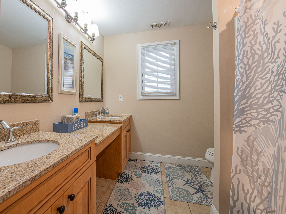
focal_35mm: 16
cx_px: 116
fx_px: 132
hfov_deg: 93.3
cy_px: 101
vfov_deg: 78.0
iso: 140
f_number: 9
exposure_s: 1/2.5
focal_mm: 14
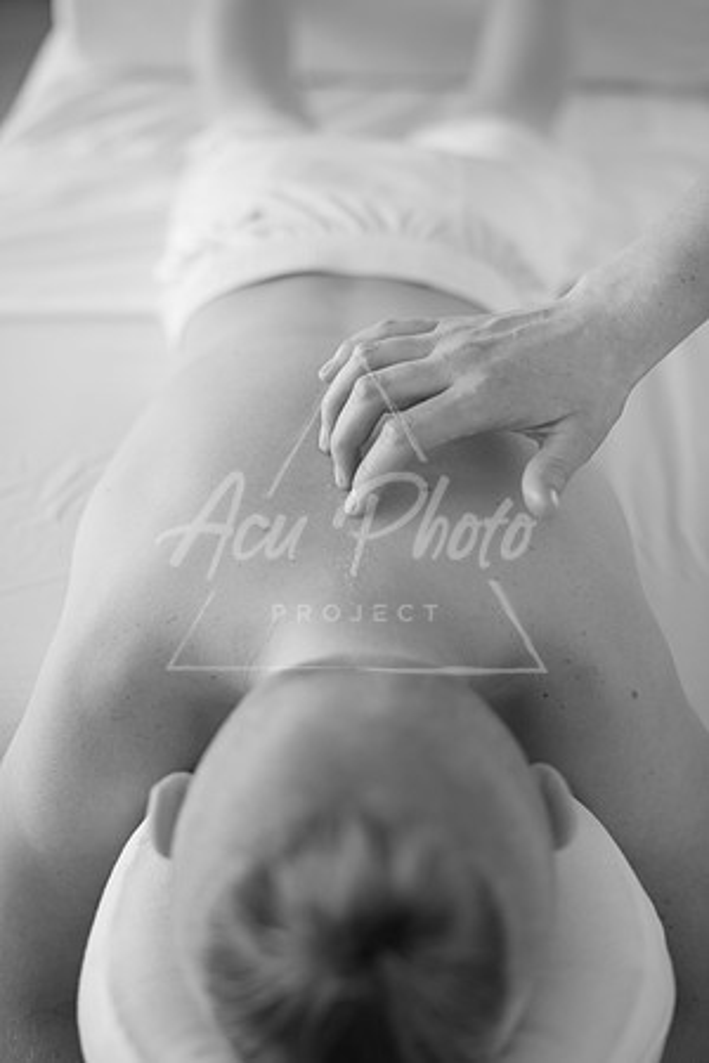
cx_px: 354
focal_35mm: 50
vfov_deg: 39.6
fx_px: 1477
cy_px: 532
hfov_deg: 27.0
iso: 250
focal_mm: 50
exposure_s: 1/500
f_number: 2.2
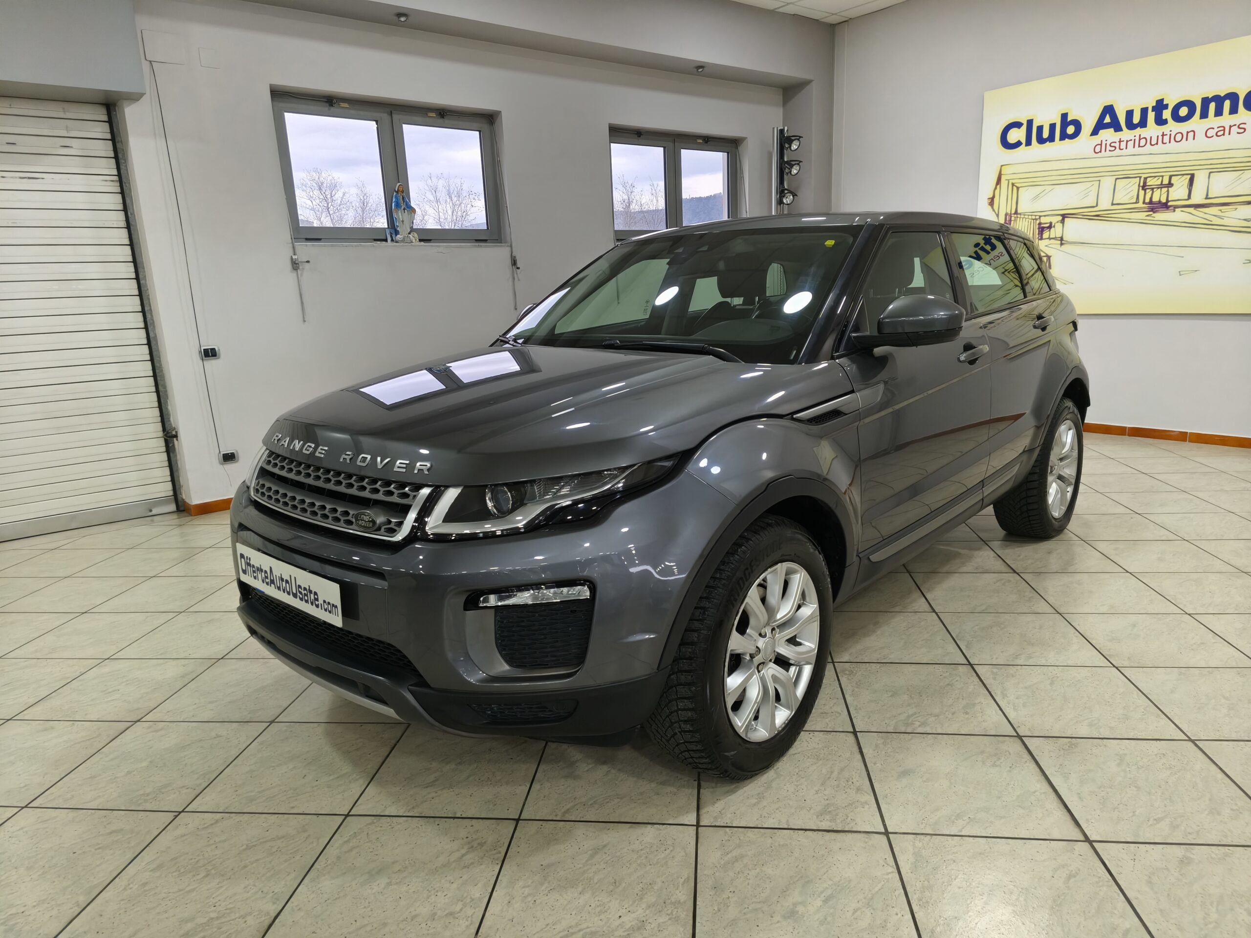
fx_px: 831
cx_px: 626
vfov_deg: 58.9
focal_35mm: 23
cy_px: 469
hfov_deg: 73.9
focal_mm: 5.35
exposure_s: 1/50
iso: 640
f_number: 1.7
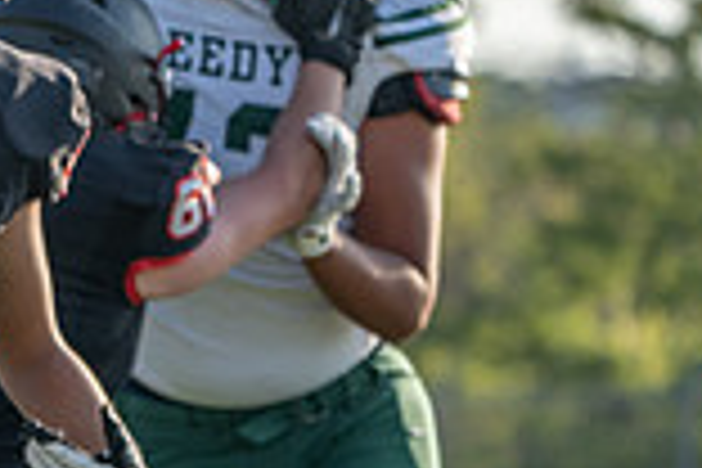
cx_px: -554
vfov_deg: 1.6
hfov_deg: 2.4
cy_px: 767
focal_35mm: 854
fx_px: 16652
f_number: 5.6
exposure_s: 1/1250
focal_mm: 229
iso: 500
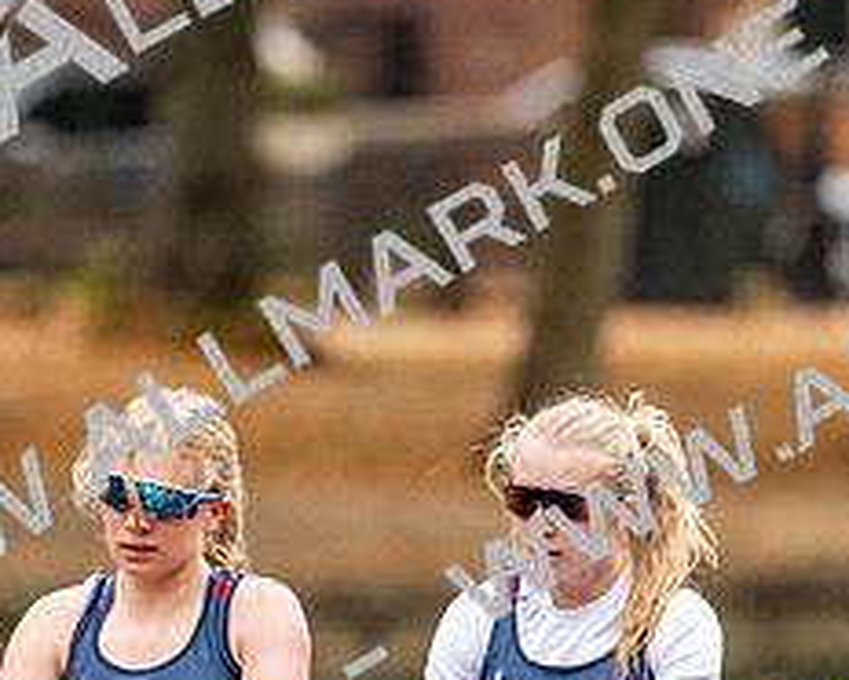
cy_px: 682
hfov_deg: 2.1
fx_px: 23564
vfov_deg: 1.7
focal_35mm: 937
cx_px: 179
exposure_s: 1/2000
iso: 4500
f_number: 4.5
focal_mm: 400
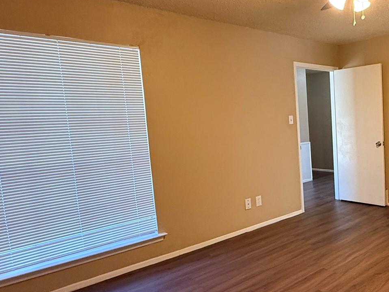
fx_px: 337
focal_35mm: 30
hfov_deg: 54.2
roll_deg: +2.5
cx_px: 332
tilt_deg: -5.6
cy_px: 150
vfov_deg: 46.8
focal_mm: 2.22
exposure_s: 1/60
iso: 400
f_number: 2.2
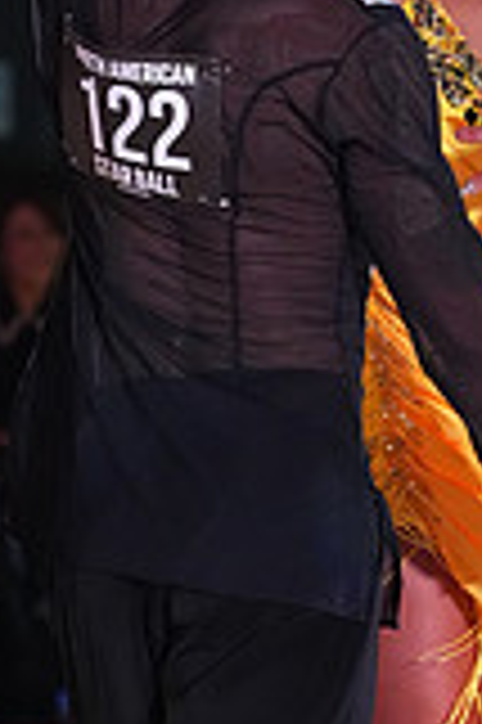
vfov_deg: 3.4
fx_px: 12035
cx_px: 83
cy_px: 1246
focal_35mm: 598
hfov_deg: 2.3
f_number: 5.6
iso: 5000
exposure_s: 1/250
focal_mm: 166
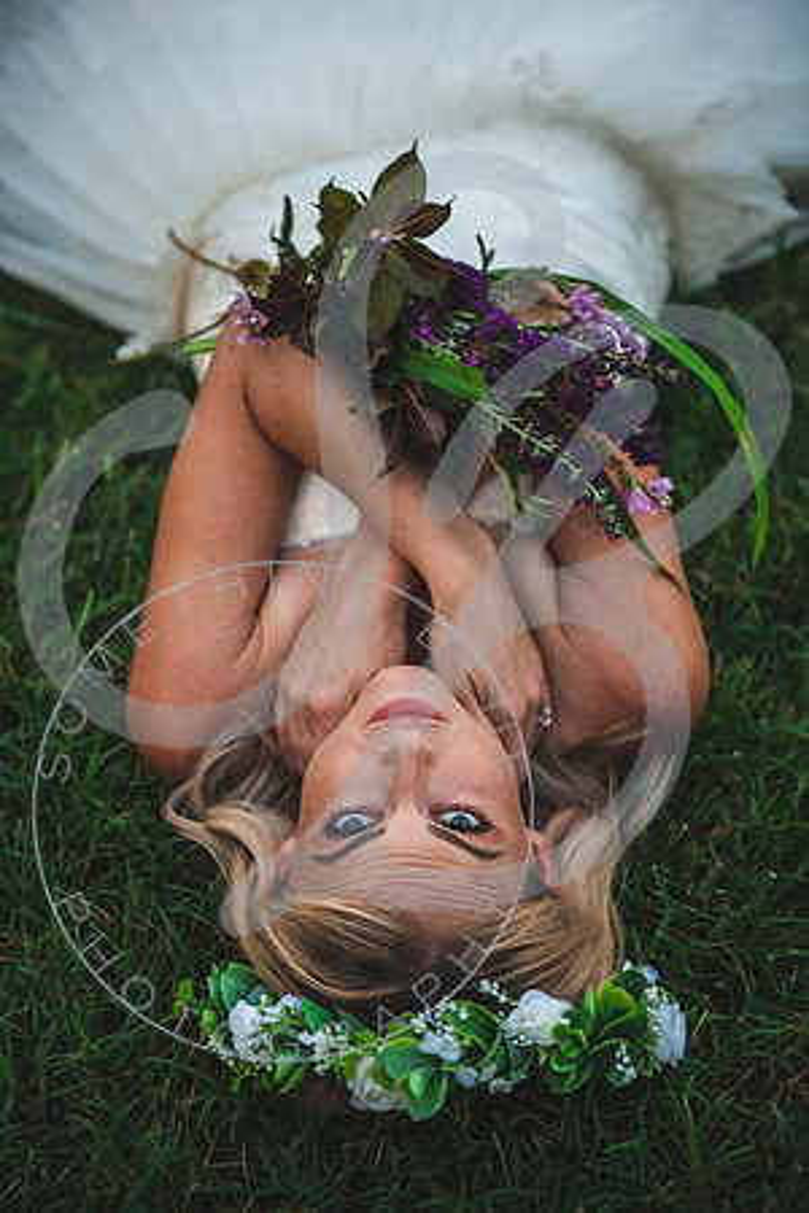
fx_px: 2359
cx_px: 404
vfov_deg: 28.8
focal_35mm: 70
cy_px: 606
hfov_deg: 19.5
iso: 640
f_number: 2.8
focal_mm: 70
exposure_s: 1/125
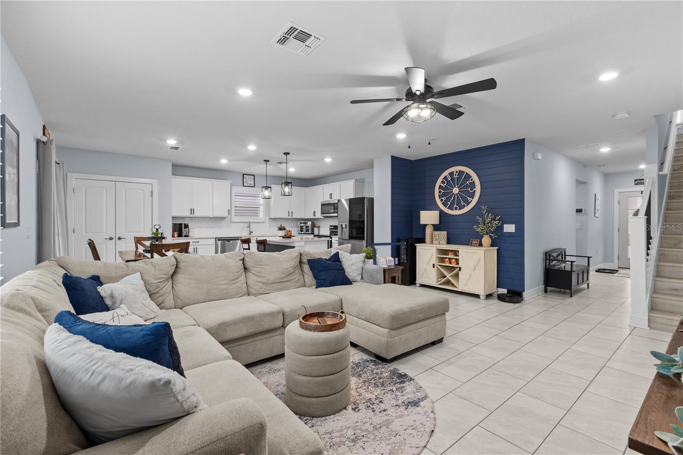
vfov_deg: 77.3
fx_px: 285
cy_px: 228
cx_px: 342
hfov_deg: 100.4
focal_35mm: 15
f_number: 7.1
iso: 100
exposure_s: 1.3
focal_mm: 10
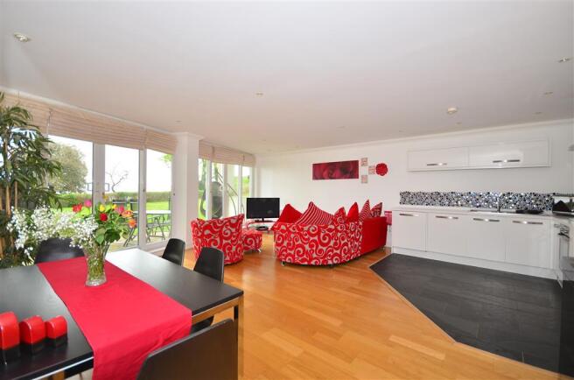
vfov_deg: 77.0
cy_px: 190
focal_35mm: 15
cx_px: 287
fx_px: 239
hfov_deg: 100.5
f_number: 5
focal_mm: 10
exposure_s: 1/80
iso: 200
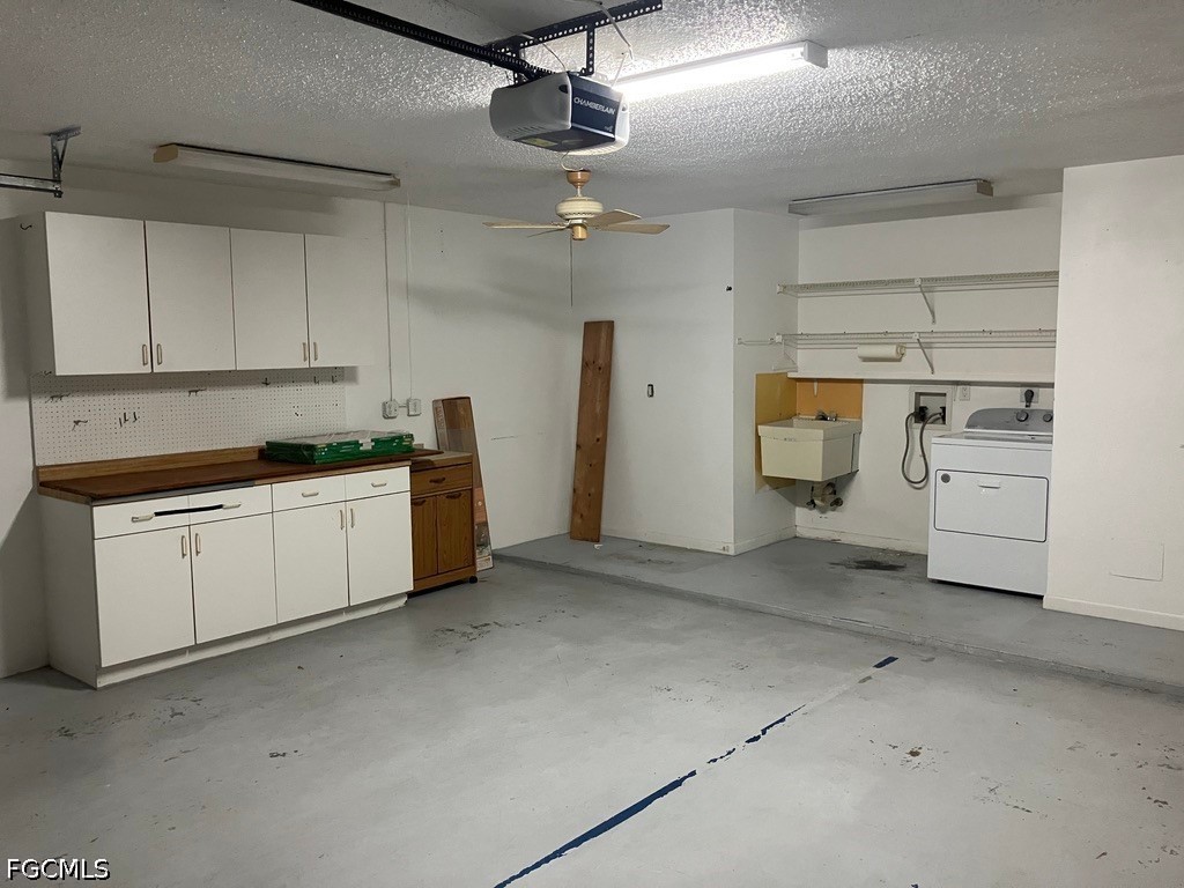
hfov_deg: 63.4
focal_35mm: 28
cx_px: 592
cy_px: 444
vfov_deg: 49.7
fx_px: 958
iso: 200
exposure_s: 1/60
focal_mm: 3.99
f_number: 1.8
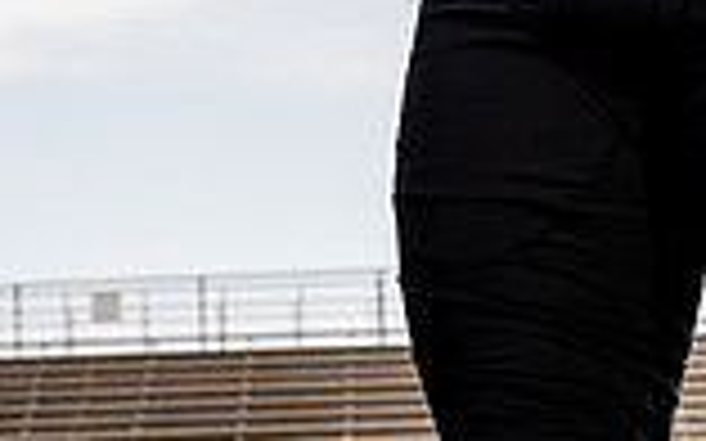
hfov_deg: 10.2
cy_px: -522
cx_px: 495
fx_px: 3943
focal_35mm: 205
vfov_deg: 6.2
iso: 100
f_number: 7.1
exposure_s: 1/250
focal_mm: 70
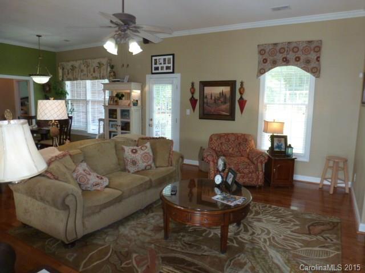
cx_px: 182
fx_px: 253
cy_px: 136
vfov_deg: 56.8
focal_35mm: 24
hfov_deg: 71.6
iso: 250
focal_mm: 4.3
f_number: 3.3
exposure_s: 1/60
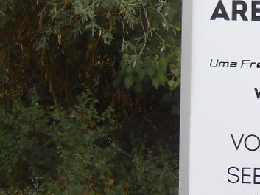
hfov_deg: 16.3
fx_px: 885
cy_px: 58
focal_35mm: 118
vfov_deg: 12.5
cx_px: 270
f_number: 3.5
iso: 80
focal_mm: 4.6
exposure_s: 1/160
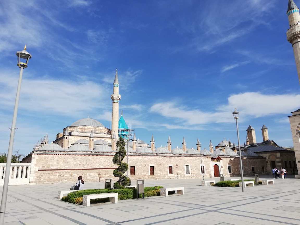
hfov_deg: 67.3
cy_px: 112
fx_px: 225
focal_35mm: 26
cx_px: 150
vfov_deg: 53.1
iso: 50
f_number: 2.2
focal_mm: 3.81
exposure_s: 1/1192
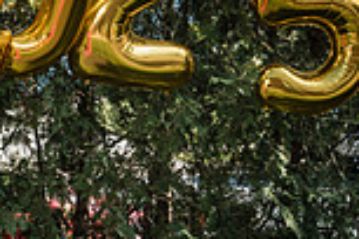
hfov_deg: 13.8
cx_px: -277
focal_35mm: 133
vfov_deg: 10.3
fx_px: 1326
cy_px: 151
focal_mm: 35
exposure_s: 1/250
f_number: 5
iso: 200
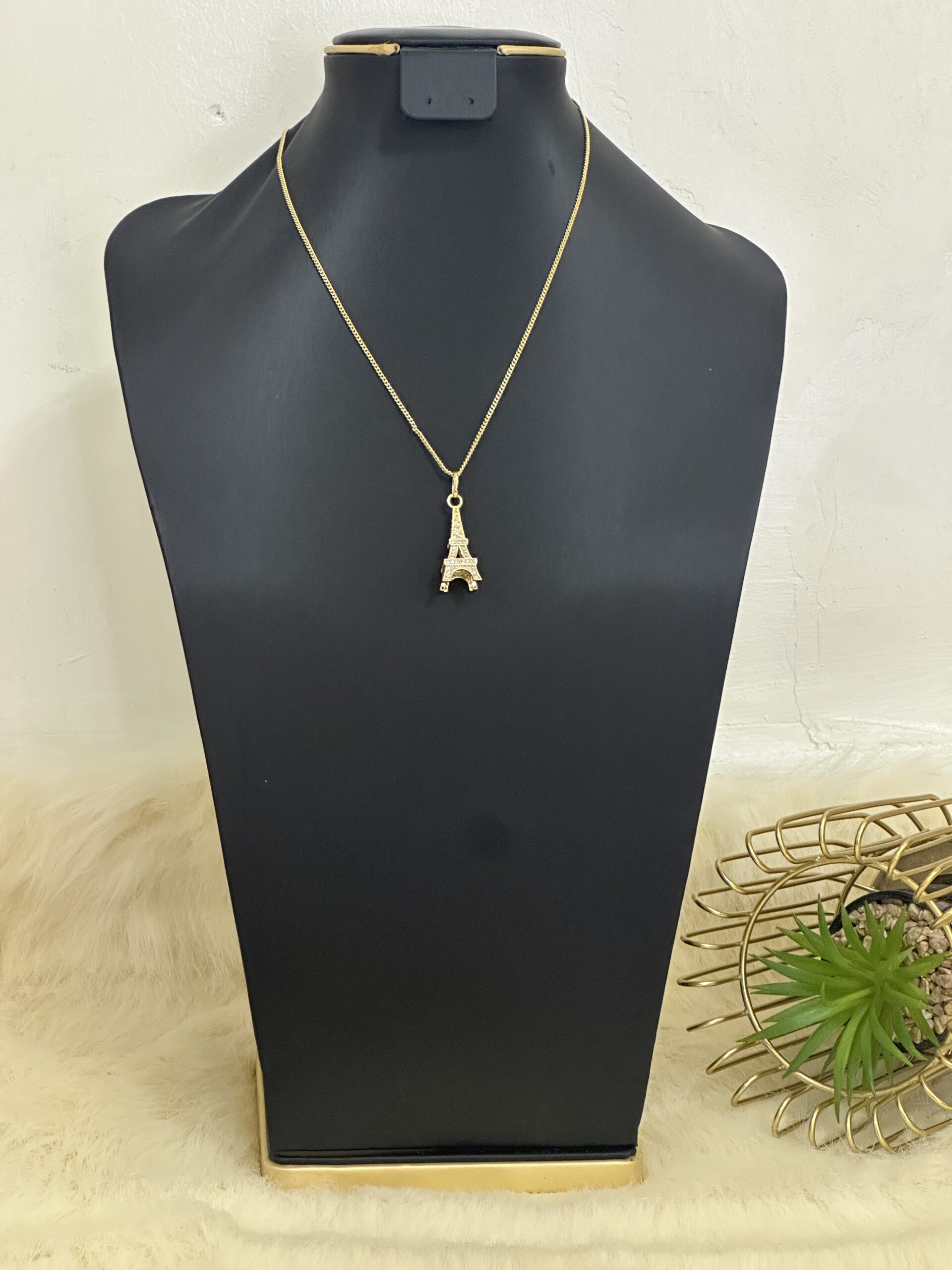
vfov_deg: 25.3
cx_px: 476
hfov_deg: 19.1
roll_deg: -0.6
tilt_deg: -11.3
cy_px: 635
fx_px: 2824
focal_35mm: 77
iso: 500
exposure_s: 1/60
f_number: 2.8
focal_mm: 9
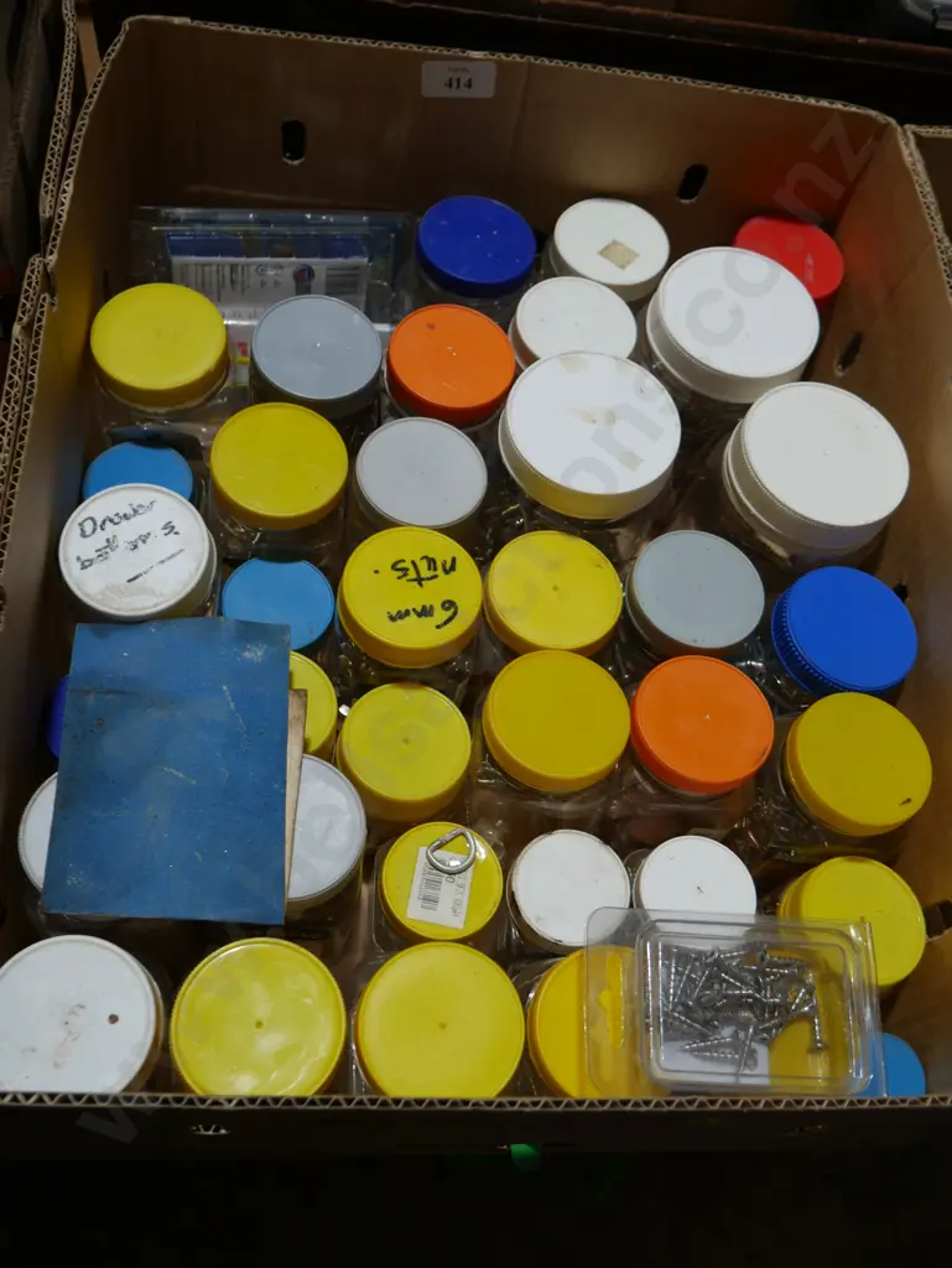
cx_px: 476
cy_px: 634
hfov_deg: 41.8
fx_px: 1246
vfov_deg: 53.9
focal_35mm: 34
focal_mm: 17
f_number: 4
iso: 200
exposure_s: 1/125
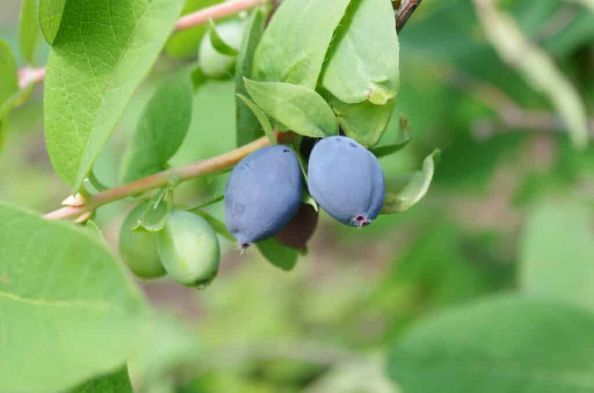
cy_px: 196
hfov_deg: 24.8
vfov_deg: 16.6
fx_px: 1350
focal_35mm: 82
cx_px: 297
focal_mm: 55
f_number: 10
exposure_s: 1/80
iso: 200
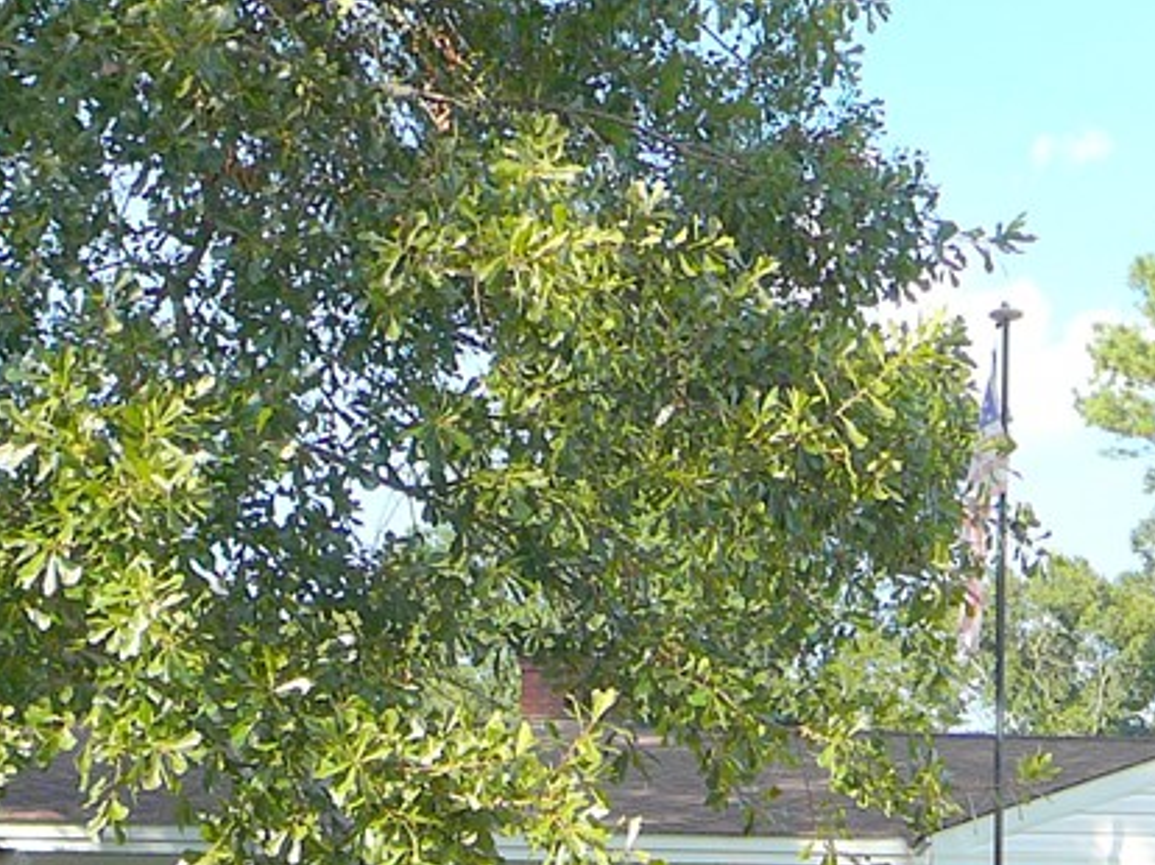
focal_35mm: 94
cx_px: 907
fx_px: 3135
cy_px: 1024
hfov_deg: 20.7
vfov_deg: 15.2
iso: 80
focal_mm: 5.6
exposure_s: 1/320
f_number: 3
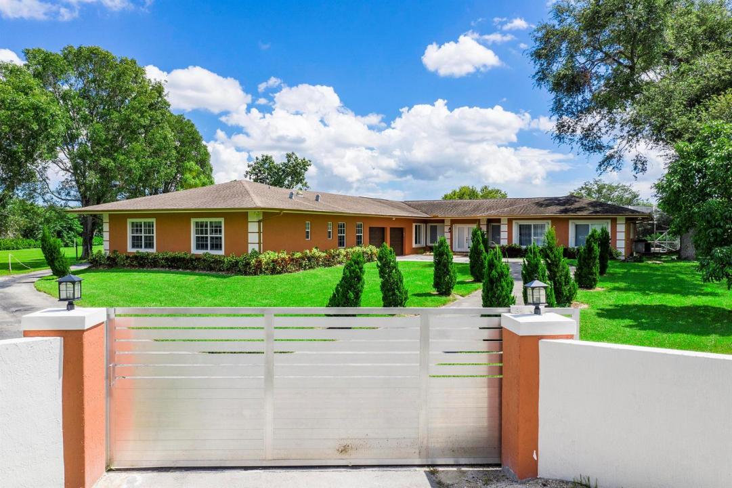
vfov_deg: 46.4
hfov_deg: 65.5
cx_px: 366
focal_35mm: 28
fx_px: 569
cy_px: 244
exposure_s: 1/640
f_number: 6.3
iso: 100
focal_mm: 10.26
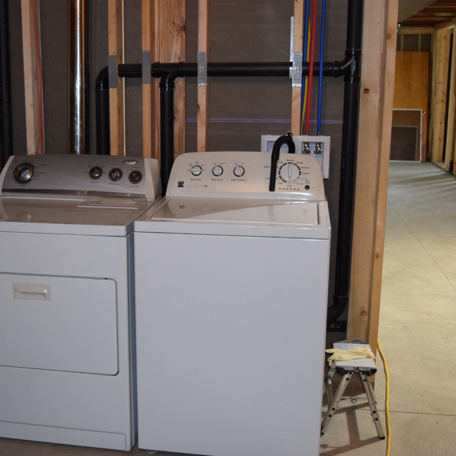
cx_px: 173
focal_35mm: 46
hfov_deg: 36.6
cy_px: 228
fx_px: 686
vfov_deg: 36.8
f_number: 4
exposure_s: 1/60
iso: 1800
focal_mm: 24
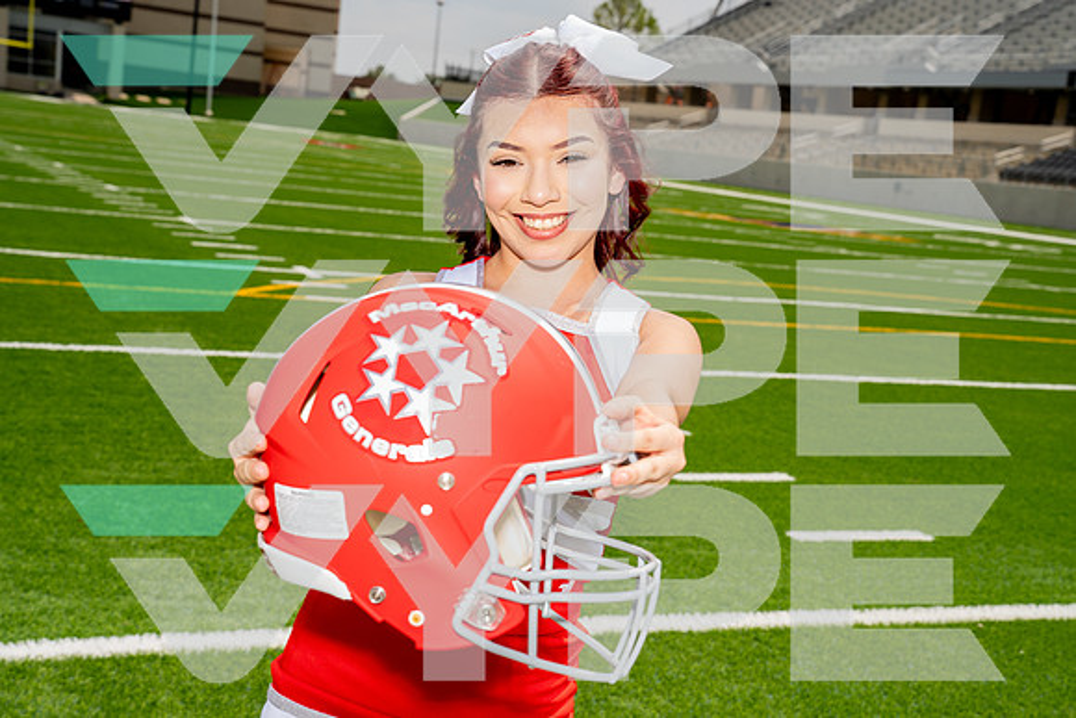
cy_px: 359
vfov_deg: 25.7
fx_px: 1573
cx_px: 538
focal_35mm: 53
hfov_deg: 37.8
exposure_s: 1/250
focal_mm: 50
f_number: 8
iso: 100
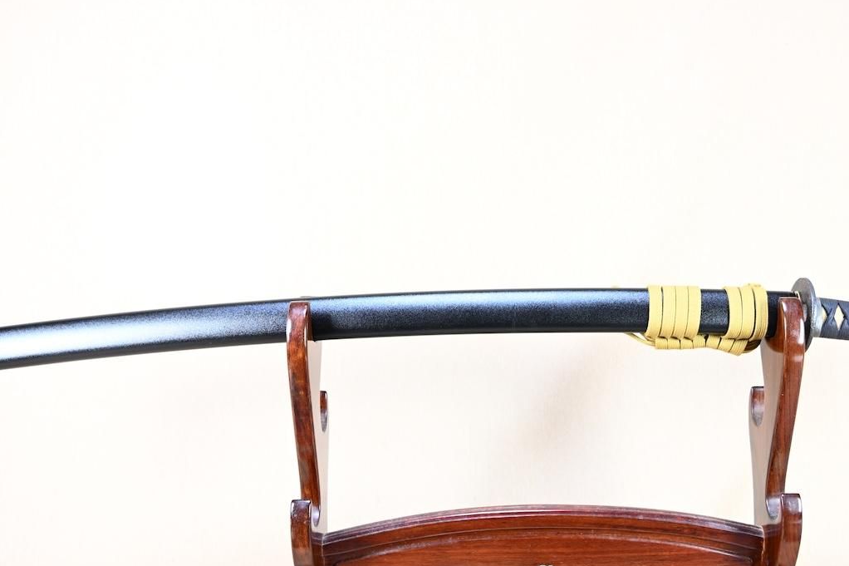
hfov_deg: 51.6
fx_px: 872
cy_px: 305
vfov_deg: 35.9
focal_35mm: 37
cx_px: 501
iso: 100
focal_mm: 18
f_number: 3.5
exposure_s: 1/2
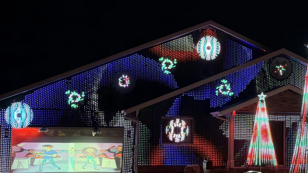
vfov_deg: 17.7
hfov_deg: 30.9
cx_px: 190
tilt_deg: +4.1
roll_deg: -0.4
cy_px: 102
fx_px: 555
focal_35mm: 68
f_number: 1.78
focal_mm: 6.76
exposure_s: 1/30
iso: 640
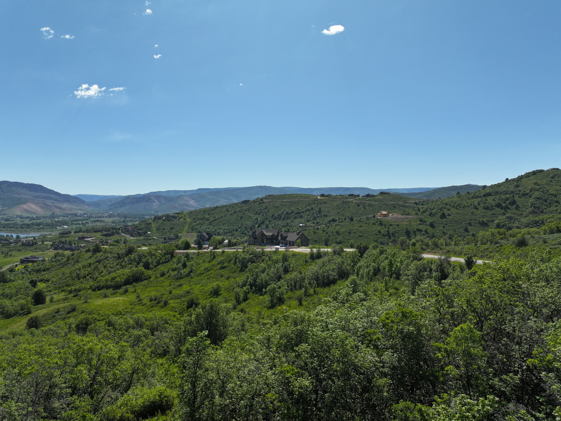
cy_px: 210
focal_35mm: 24
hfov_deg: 71.6
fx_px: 389
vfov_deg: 56.8
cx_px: 280
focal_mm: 12.29
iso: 100
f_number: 2.8
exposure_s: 1/2500
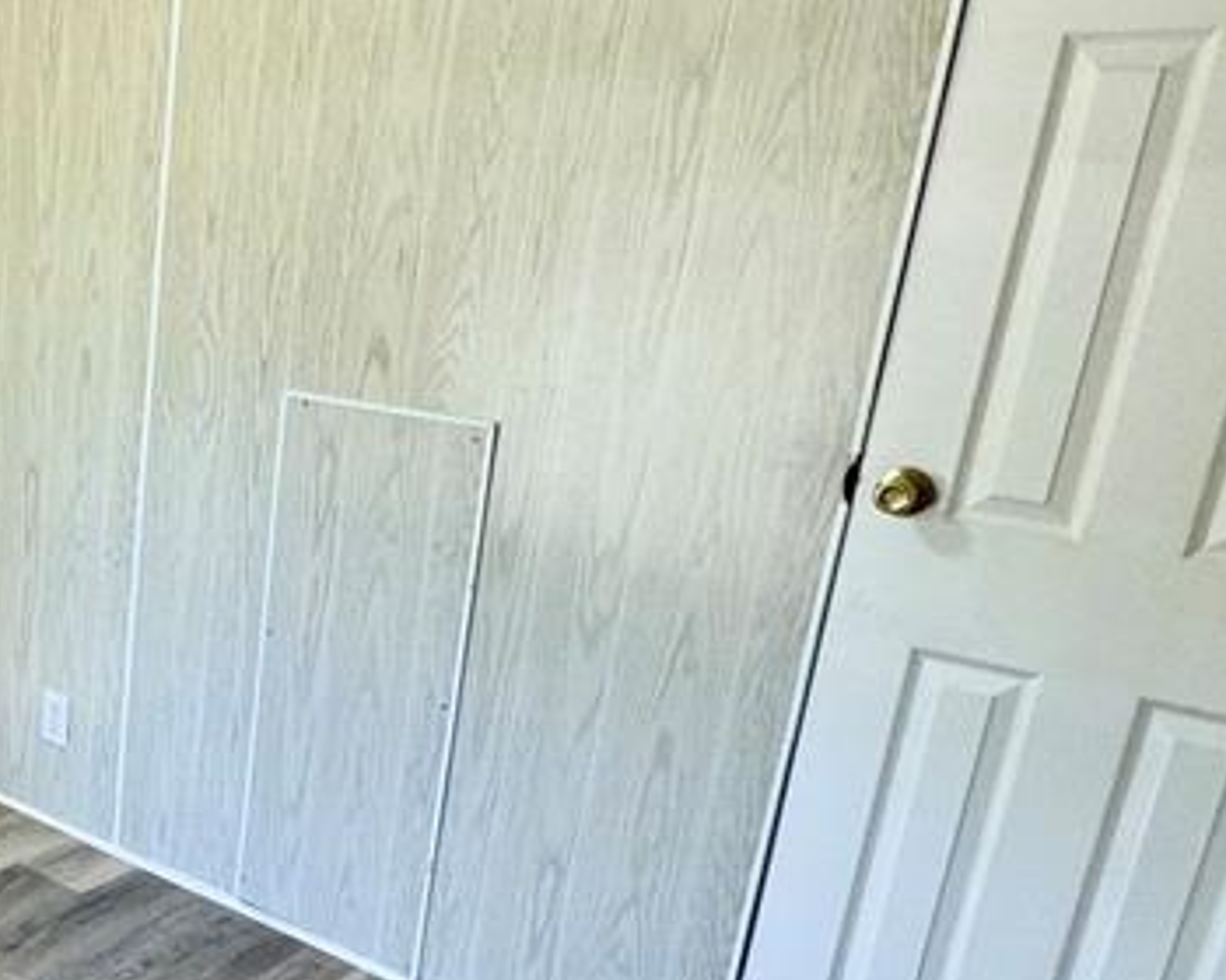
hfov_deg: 38.9
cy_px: 612
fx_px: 1451
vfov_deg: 37.1
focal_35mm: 40
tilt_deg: -16.7
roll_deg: -2.3
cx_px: -77
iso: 100
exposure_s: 1/120
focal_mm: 2.22
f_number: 2.2
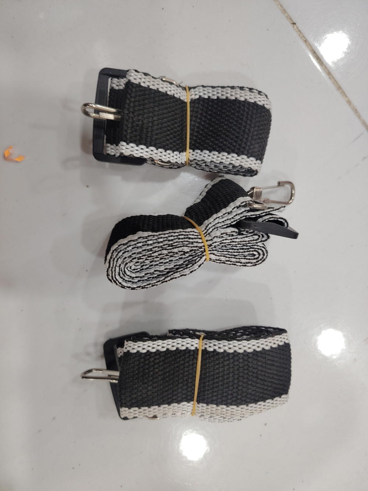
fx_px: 340
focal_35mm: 24
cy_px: 246
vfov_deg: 71.6
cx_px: 184
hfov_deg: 56.8
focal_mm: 5.25
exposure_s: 1/50
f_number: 1.75
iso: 309
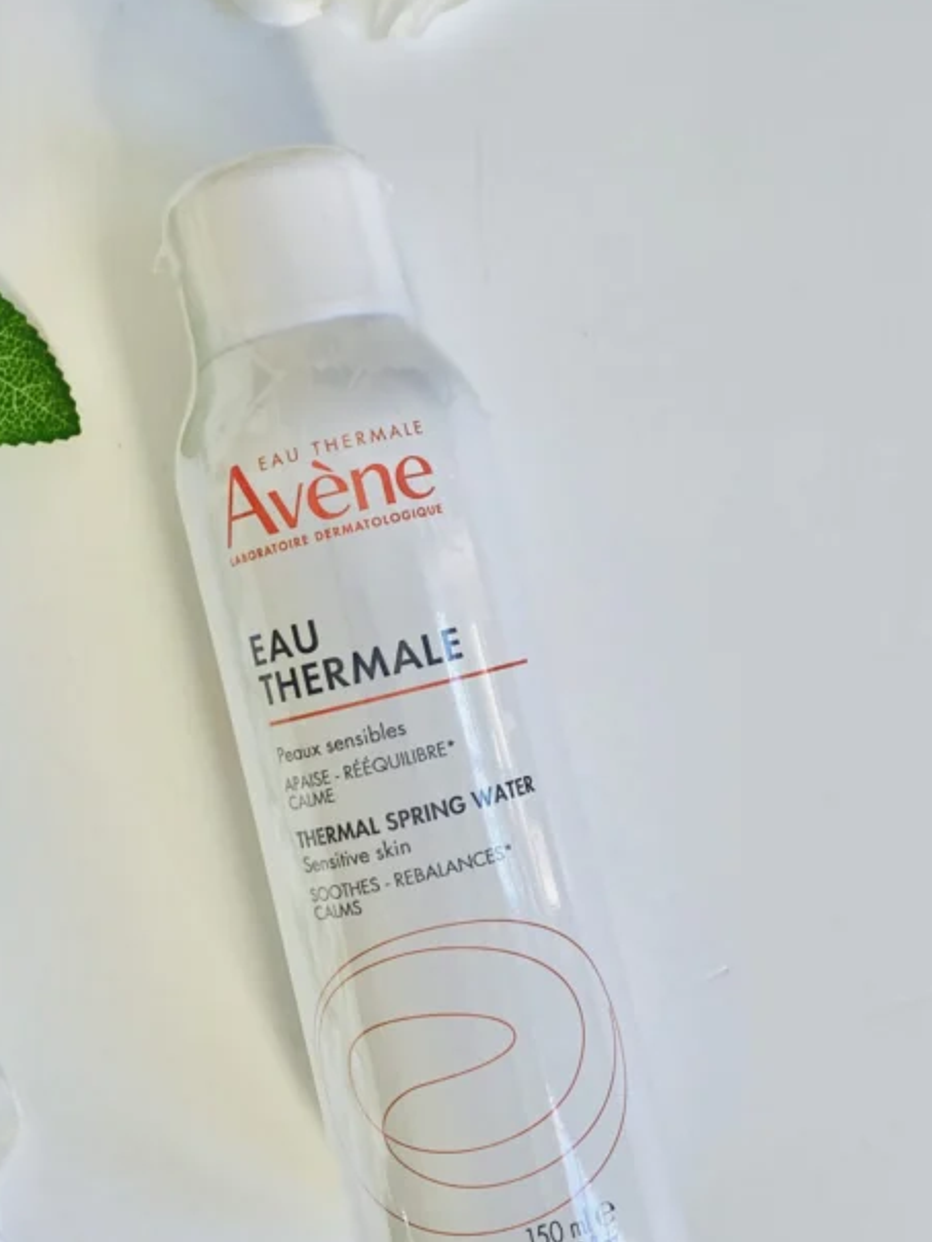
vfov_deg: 42.9
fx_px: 1579
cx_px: 380
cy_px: 612
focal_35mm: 44
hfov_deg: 32.8
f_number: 1.8
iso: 40
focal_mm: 4.25
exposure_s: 1/122
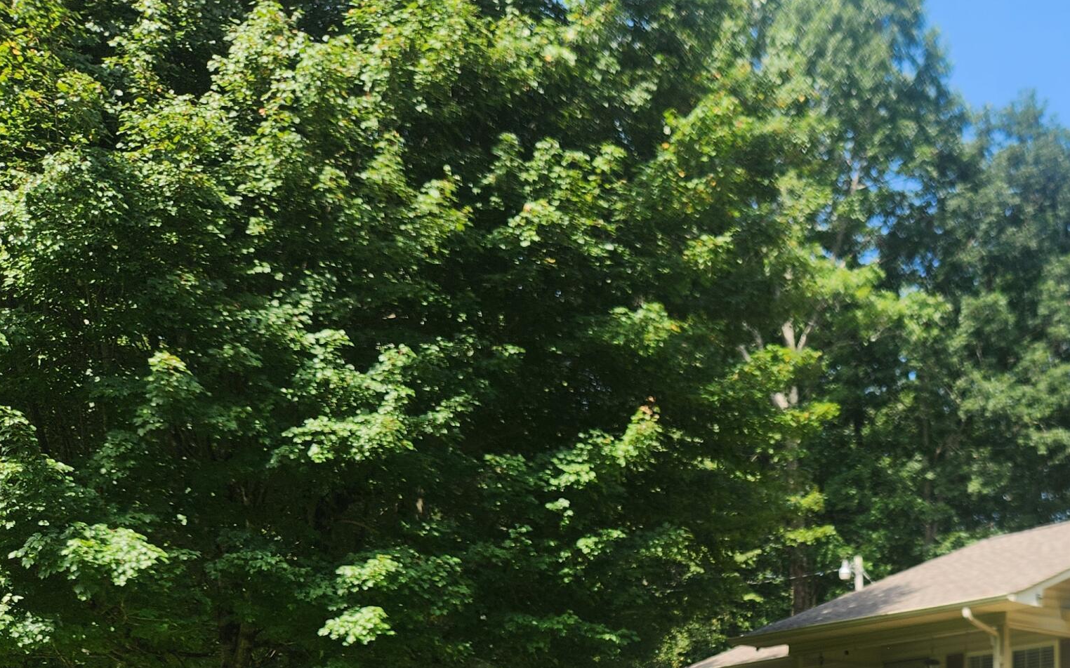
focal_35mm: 48
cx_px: 822
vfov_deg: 24.5
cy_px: 788
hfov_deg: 40.5
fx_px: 1400
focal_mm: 5.4
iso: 20
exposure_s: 1/697
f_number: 1.8
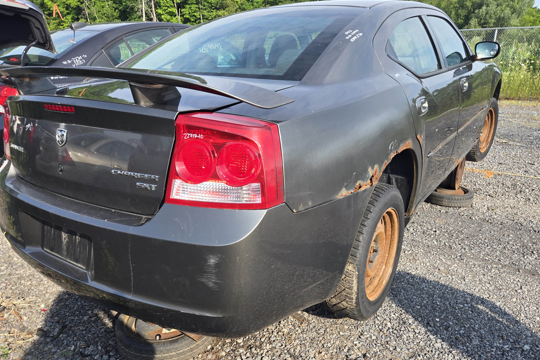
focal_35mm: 26
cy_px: 199
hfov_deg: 69.4
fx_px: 390
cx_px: 269
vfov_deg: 49.5
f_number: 1.8
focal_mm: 5.4
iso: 25
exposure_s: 1/677
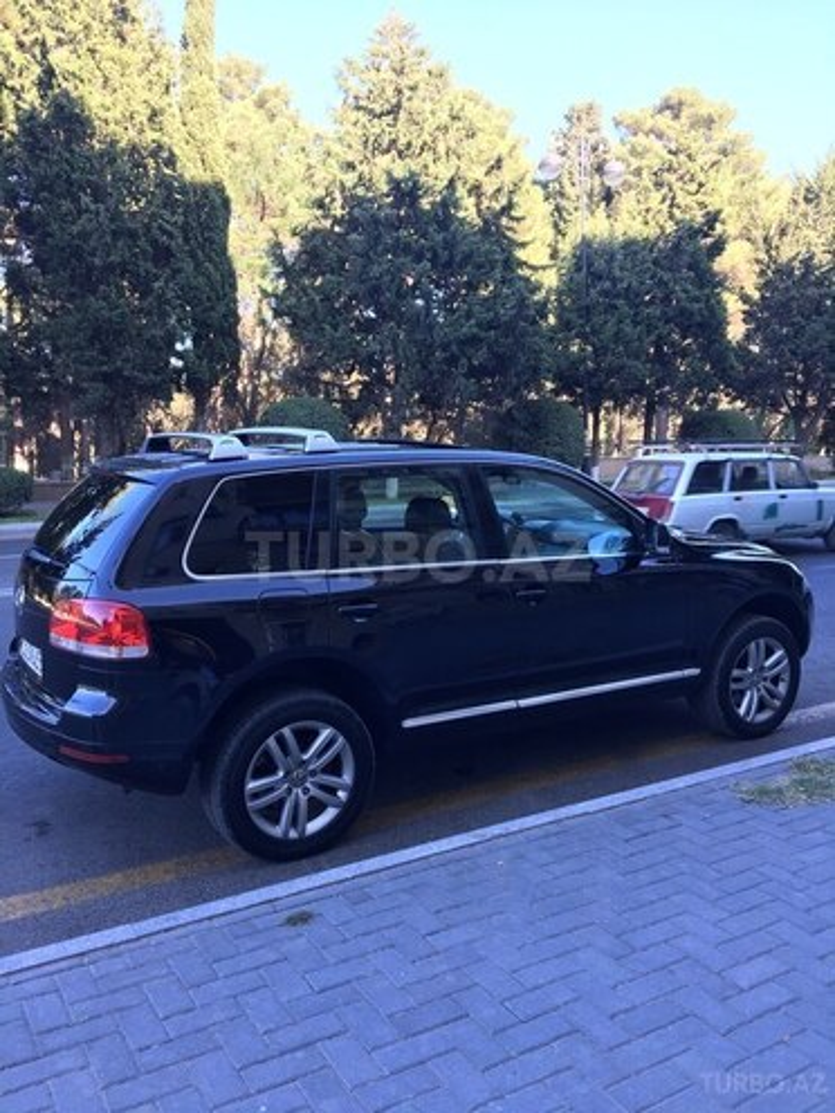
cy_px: 556
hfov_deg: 48.2
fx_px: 933
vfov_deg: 61.7
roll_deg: +1.4
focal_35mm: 29
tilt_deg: -6.9
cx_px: 418
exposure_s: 1/100
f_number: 2.2
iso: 25
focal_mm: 4.15
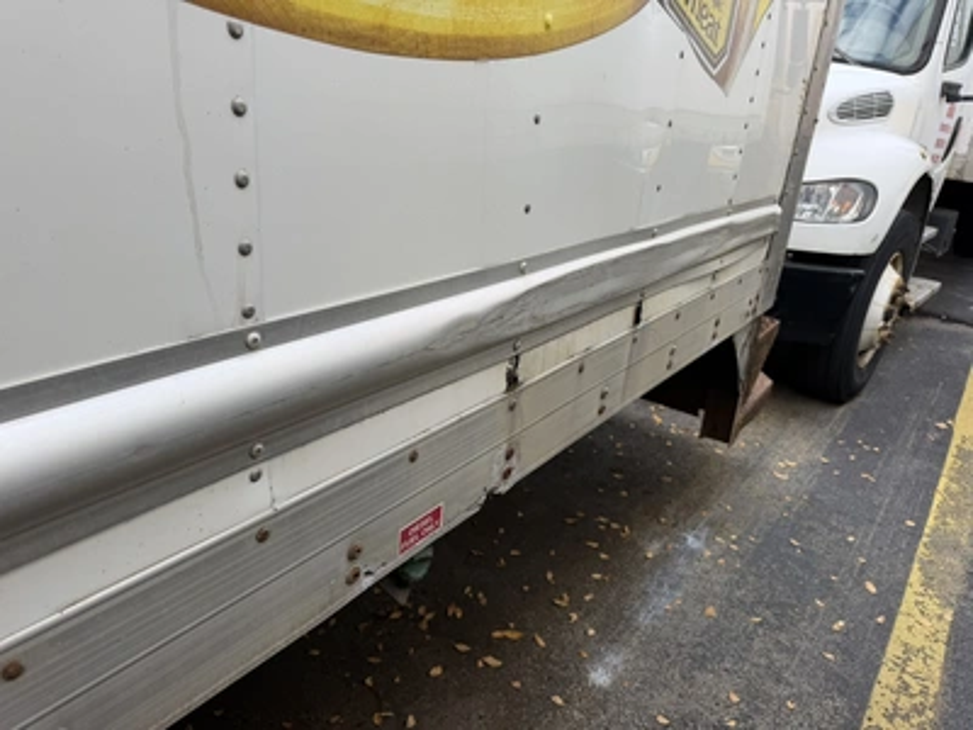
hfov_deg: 71.6
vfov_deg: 56.8
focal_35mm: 24
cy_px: 365
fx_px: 675
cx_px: 486
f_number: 1.78
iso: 80
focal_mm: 6.76
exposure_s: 1/722
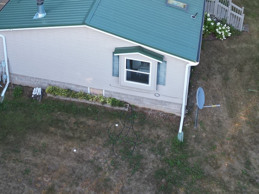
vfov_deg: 22.1
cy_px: -32
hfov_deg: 31.0
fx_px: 464
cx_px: 92
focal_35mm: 62
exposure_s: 1/120
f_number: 1.7
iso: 130
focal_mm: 6.72
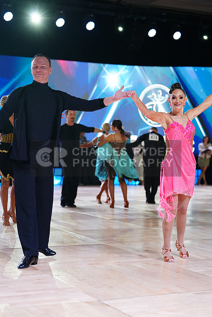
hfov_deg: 19.5
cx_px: 106
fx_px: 618
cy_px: 158
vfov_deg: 28.8
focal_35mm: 70
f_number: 2.8
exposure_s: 1/400
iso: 800
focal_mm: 70
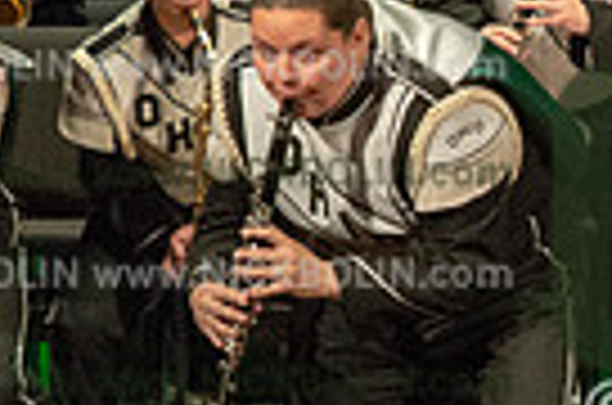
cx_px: 868
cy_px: 274
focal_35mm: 981
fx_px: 16638
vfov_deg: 1.4
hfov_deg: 2.1
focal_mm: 230
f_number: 5.6
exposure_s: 1/320
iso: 8000
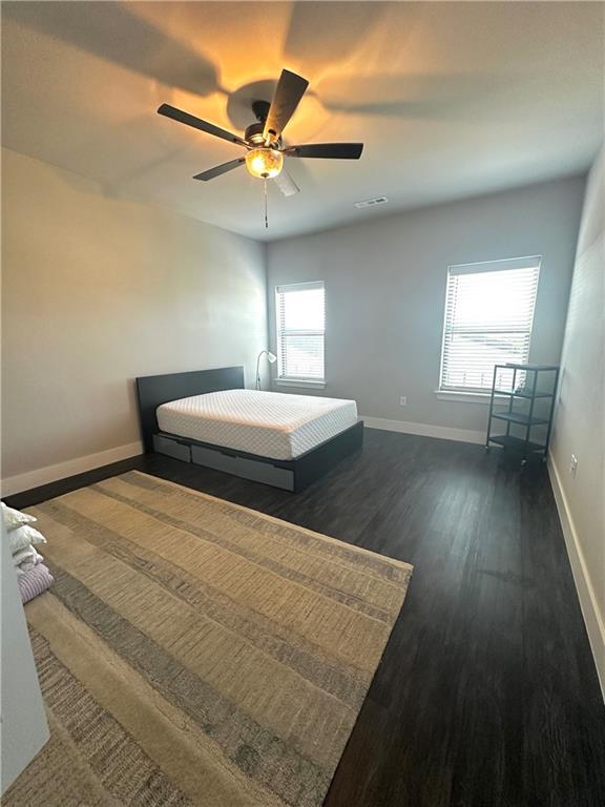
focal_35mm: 14
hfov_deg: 85.7
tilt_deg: -10.8
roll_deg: +0.2
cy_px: 404
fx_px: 326
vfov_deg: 102.1
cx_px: 302
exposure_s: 1/60
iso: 250
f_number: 2.2
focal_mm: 2.22
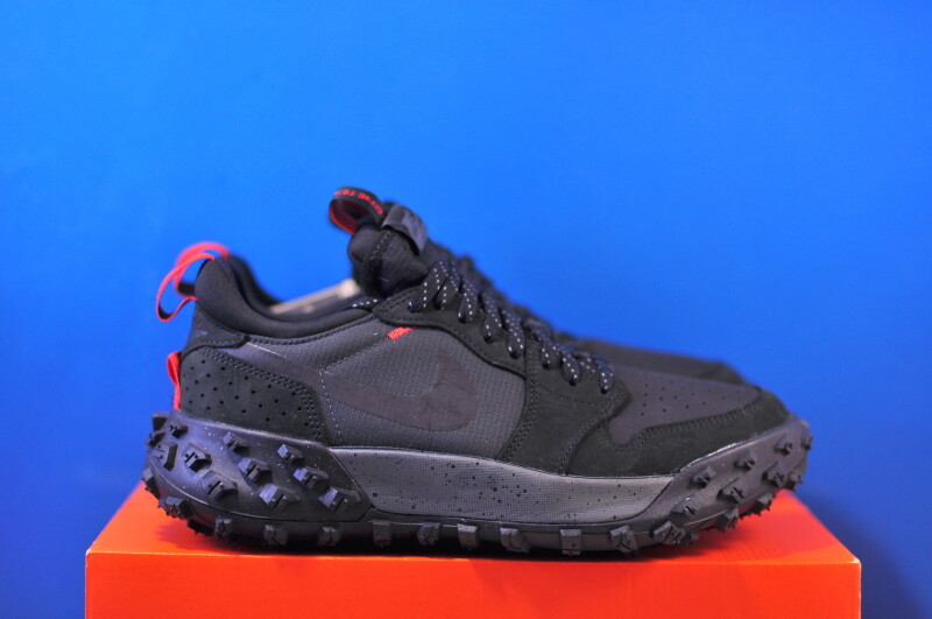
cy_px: 310
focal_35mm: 75
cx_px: 466
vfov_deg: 18.1
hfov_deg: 27.0
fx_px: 1939
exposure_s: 1/320
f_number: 2
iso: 250
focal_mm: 50
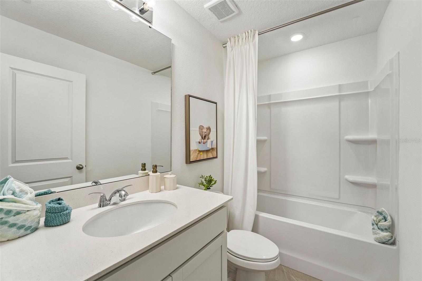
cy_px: 140
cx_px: 211
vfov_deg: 81.2
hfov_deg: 104.3
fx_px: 164
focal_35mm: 14
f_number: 10
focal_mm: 14
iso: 400
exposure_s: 1/30
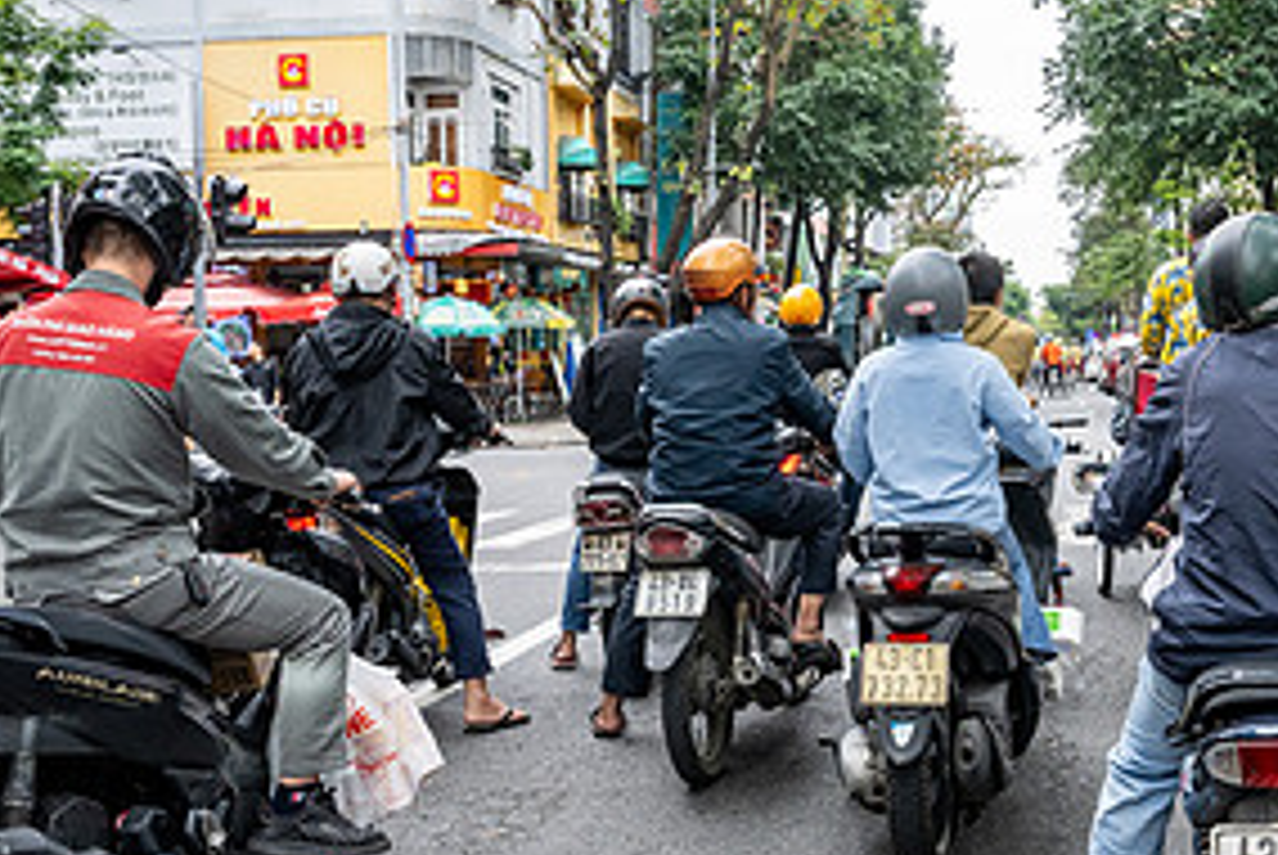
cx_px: 760
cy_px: 421
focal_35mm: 49
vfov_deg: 27.6
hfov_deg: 40.1
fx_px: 1741
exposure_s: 1/320
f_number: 8
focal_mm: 24
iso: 900
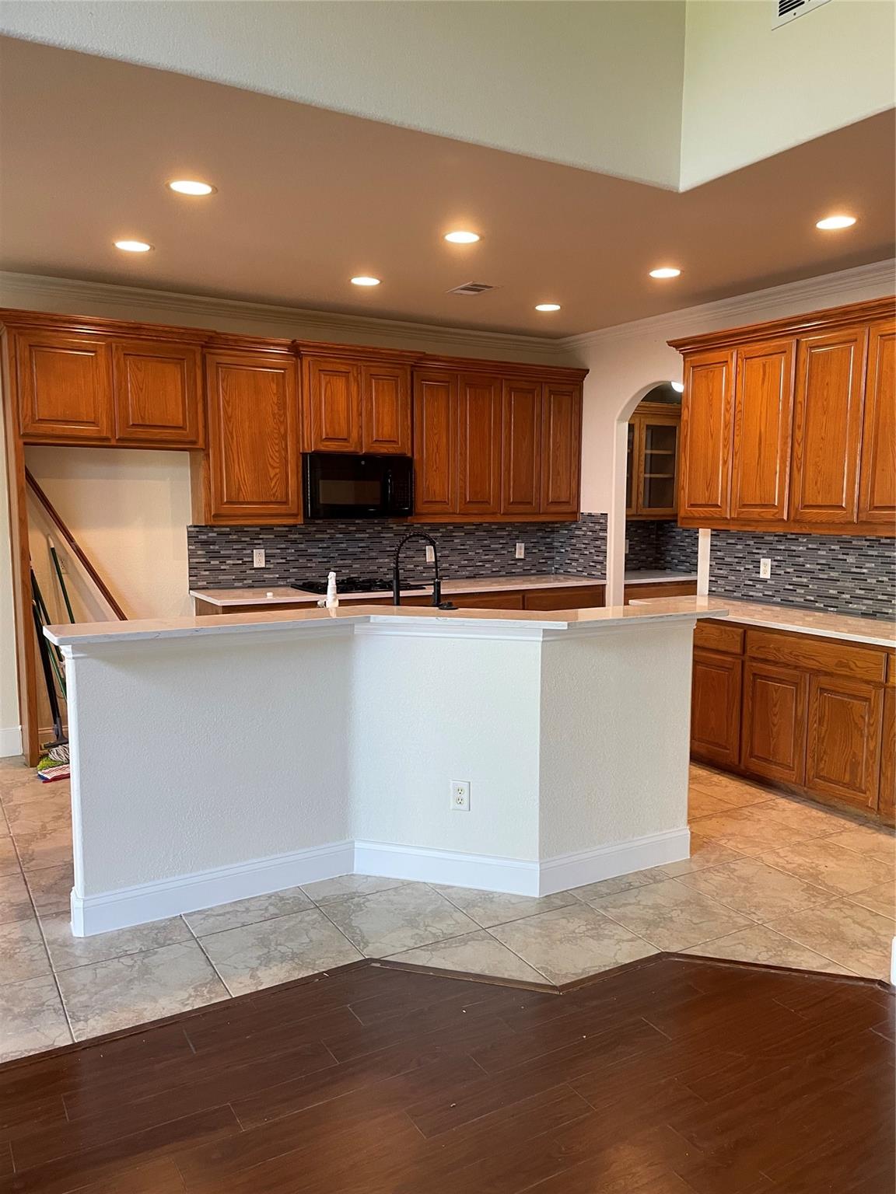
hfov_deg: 53.1
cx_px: 448
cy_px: 597
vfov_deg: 67.3
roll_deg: +0.9
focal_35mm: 26
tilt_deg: -6.4
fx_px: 897
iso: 100
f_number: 1.6
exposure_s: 1/60
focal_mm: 4.2
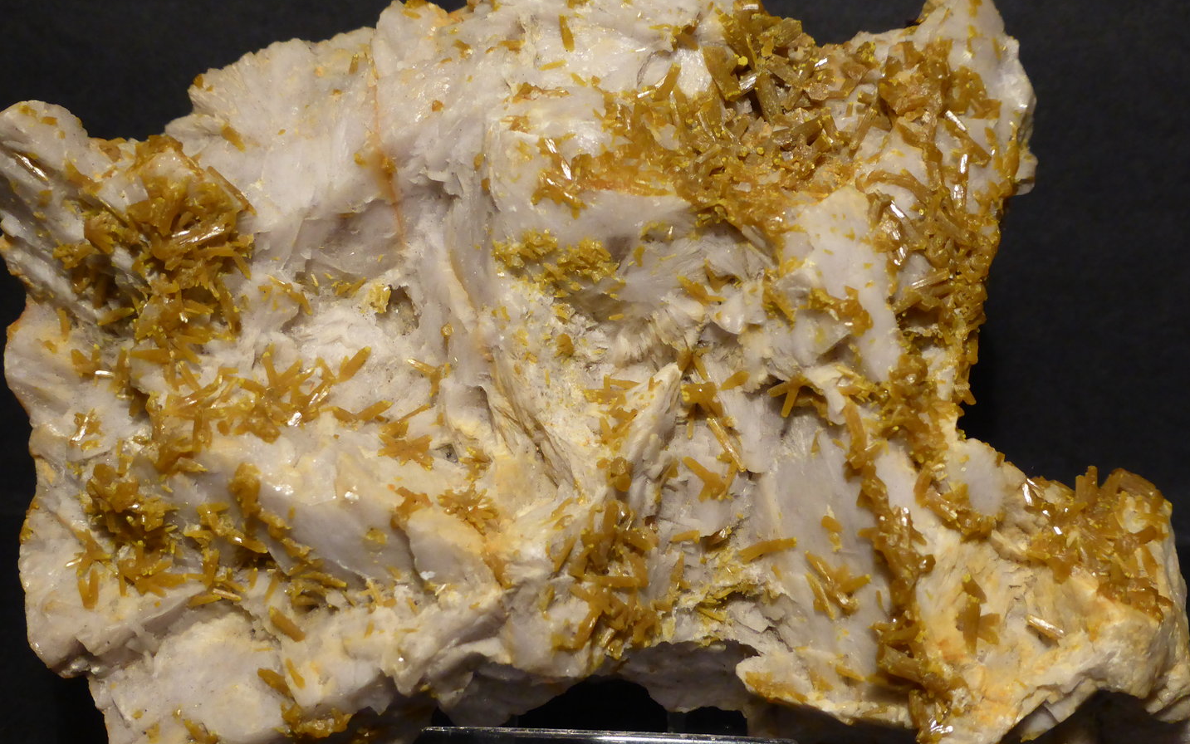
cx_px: 610
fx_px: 1881
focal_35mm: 58
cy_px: 399
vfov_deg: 22.4
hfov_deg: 35.1
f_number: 4.2
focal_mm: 8.5
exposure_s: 1/50
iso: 400
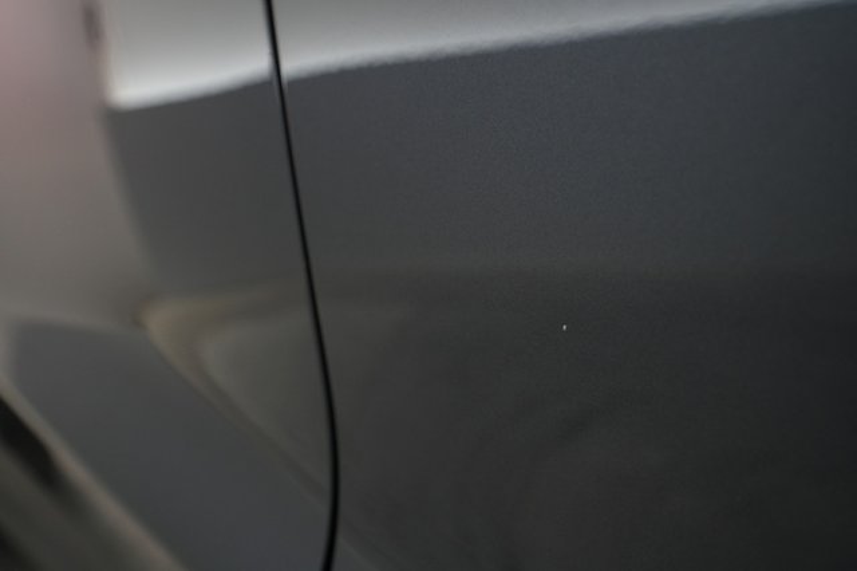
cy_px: 286
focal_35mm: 28
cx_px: 428
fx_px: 666
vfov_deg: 46.4
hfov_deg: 65.5
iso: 2500
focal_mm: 28
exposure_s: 1/100
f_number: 4.5
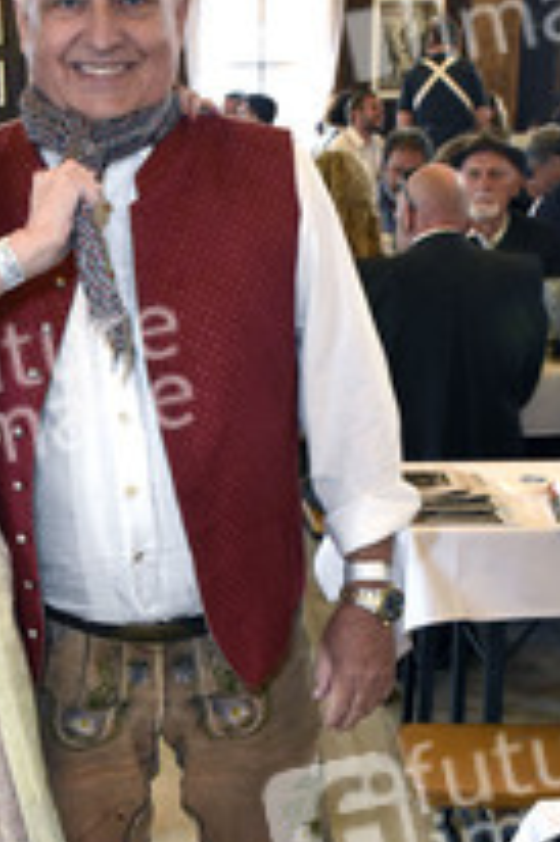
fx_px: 1496
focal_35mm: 64
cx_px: 102
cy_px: 609
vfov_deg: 31.0
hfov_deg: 20.9
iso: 3200
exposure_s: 1/100
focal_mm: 22
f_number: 6.3
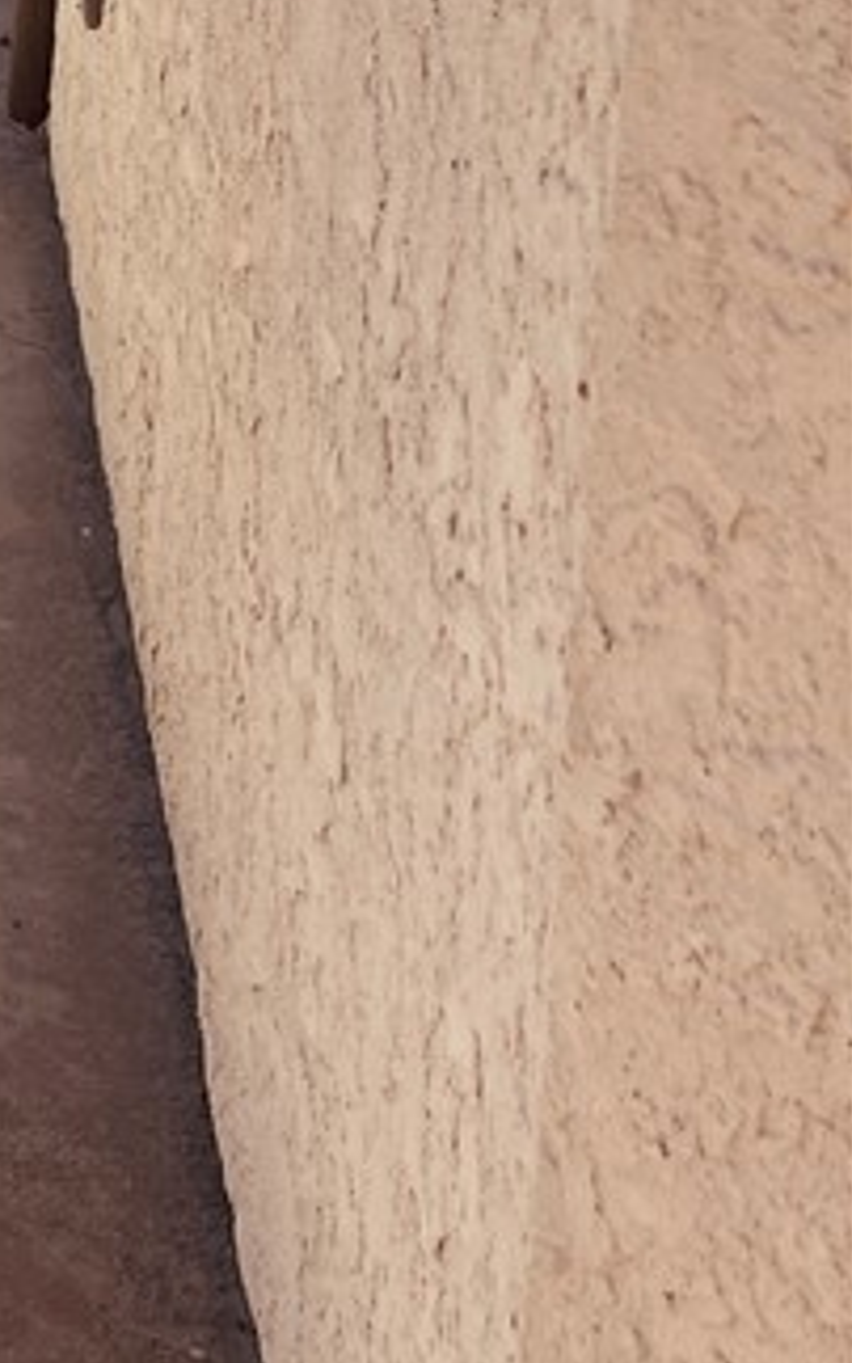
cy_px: -321
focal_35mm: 84
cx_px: -763
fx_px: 3119
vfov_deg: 22.5
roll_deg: +1.7
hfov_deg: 13.6
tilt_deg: -11.5
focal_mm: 5.1
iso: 32
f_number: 1.6
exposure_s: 1/5917
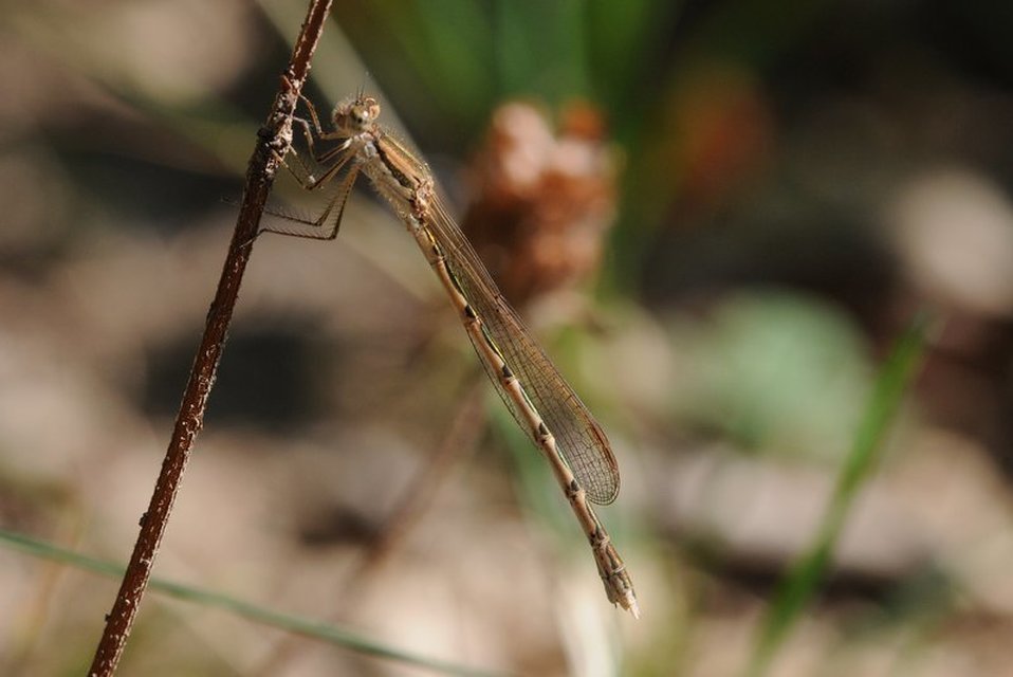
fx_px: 4434
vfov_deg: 8.7
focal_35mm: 158
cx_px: 506
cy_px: 338
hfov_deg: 13.0
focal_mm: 105
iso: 500
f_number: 9
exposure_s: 1/640
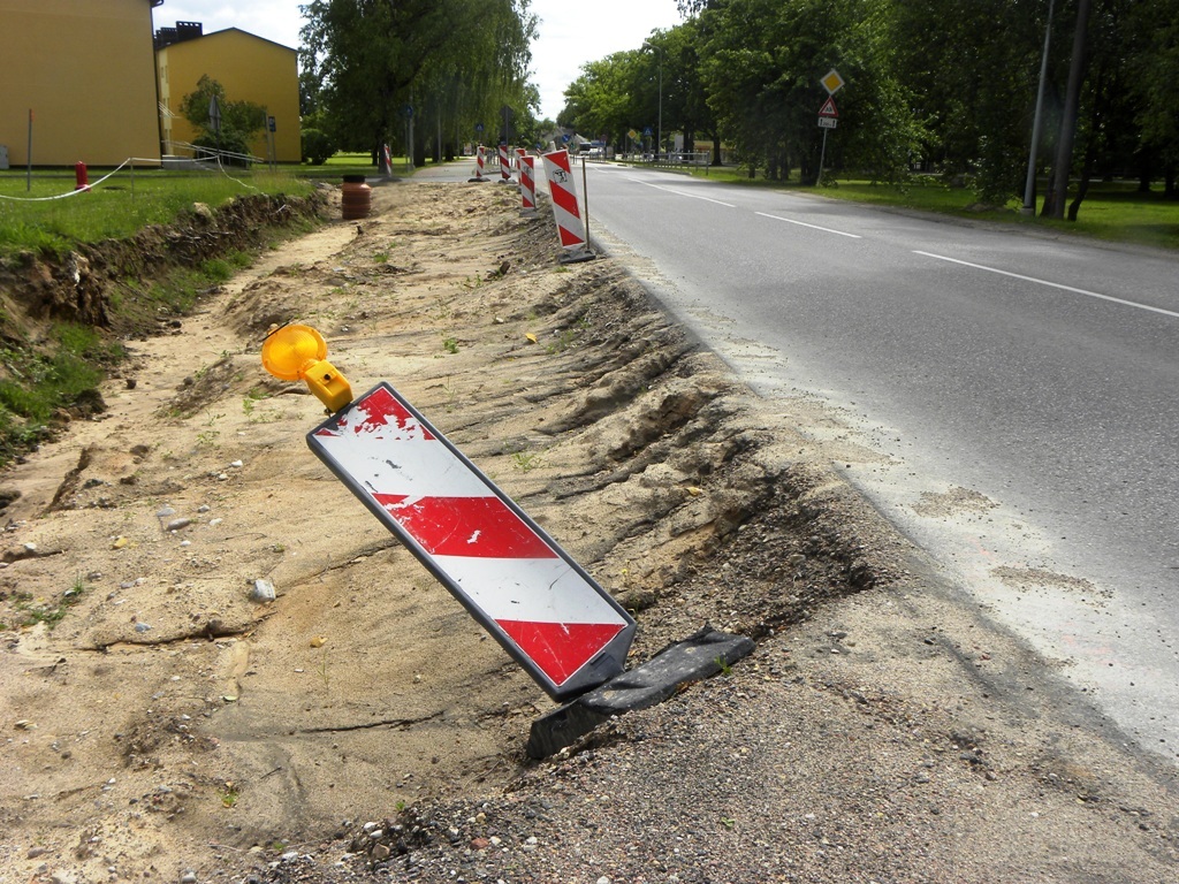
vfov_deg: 42.9
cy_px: 442
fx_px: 1124
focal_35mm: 33
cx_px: 590
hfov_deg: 55.4
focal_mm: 5.9
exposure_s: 1/297
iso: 64
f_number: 5
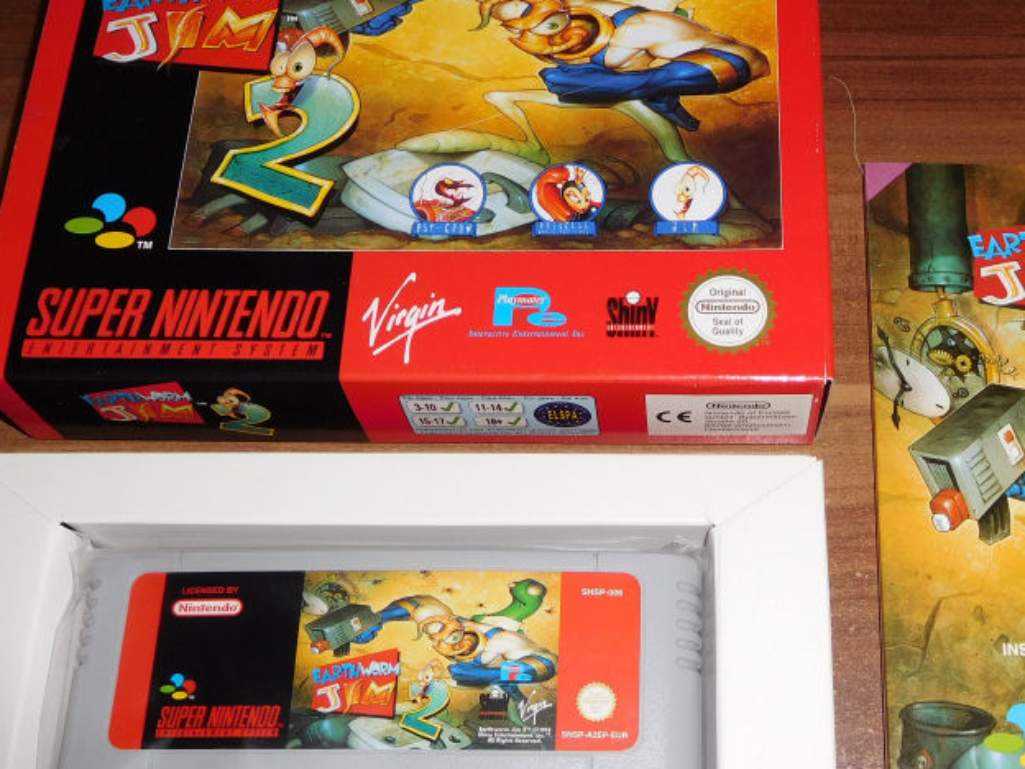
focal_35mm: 41
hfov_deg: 45.2
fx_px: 1214
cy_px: 521
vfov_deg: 34.8
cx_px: 673
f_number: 3.4
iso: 125
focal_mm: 4.5
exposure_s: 1/30
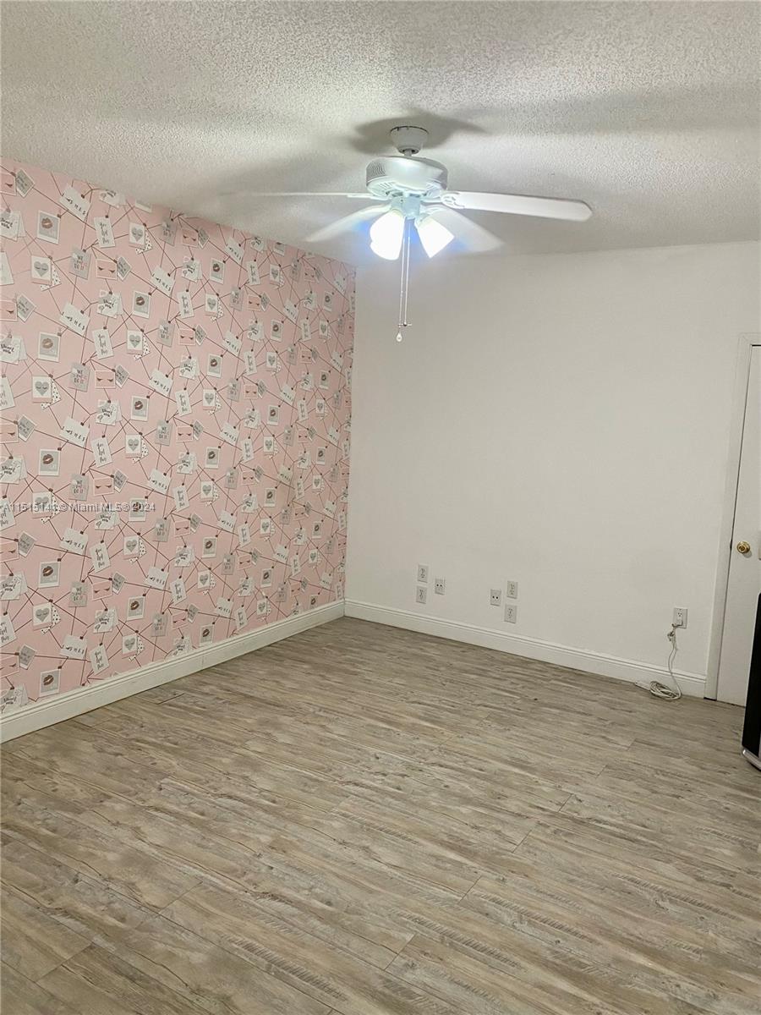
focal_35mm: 26
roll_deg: -2.4
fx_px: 762
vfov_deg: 67.3
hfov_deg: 53.1
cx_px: 380
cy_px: 508
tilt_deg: -5.8
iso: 200
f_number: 1.8
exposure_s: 1/60
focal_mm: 4.25
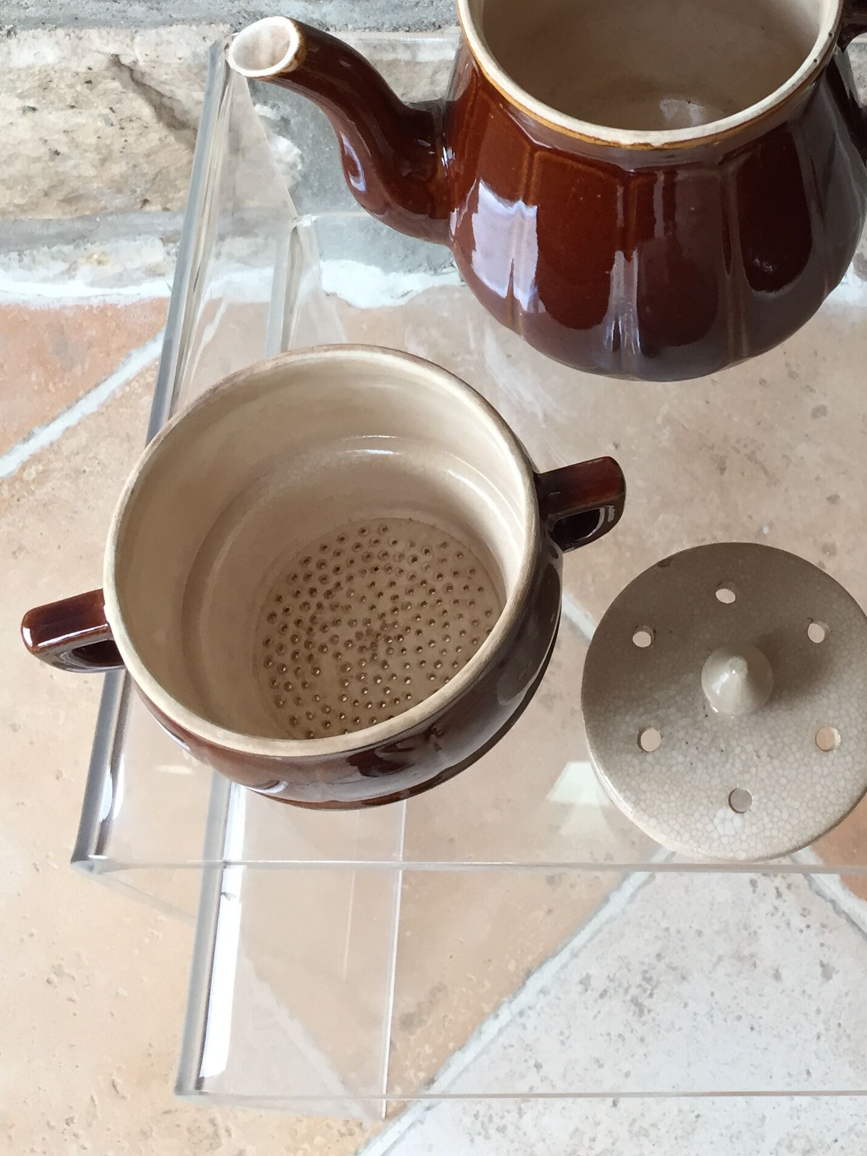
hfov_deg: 28.5
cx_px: 682
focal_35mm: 50
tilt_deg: -60.9
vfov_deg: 36.8
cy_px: 219
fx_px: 1670
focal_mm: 4.15
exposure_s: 1/33
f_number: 2.2
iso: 32
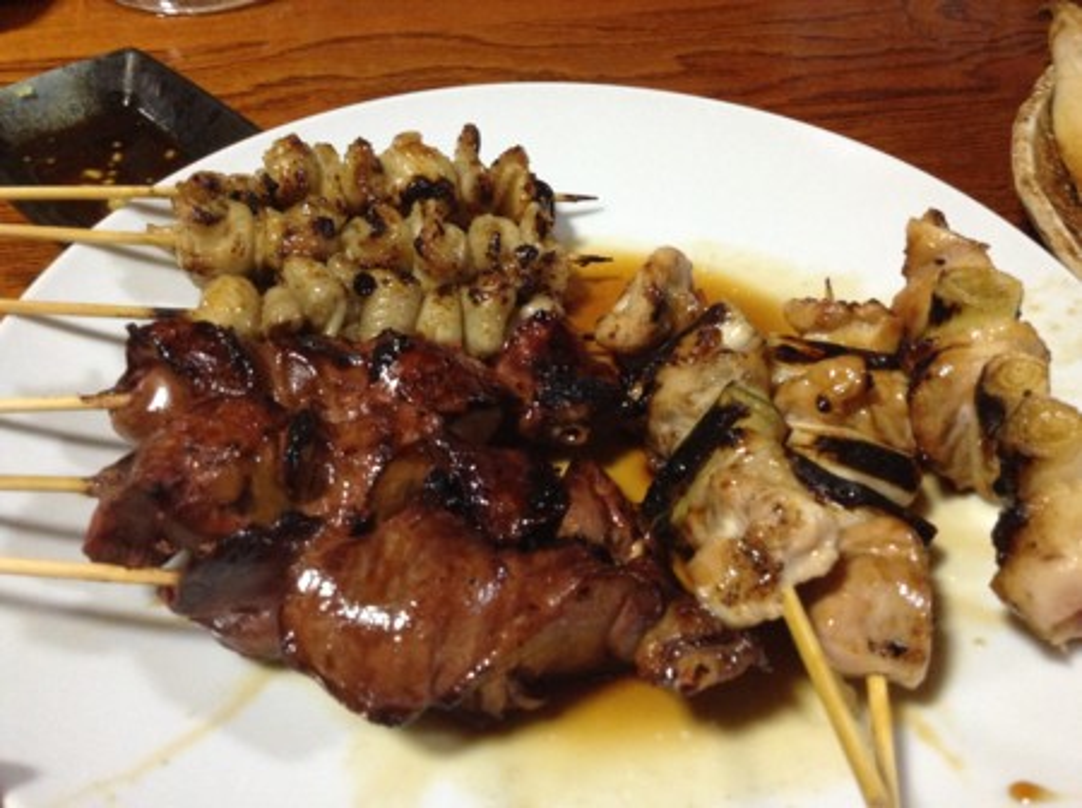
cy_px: 404
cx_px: 541
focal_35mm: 33
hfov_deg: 55.4
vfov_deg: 42.8
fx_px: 1030
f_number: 2.4
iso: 200
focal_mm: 3.3
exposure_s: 1/24
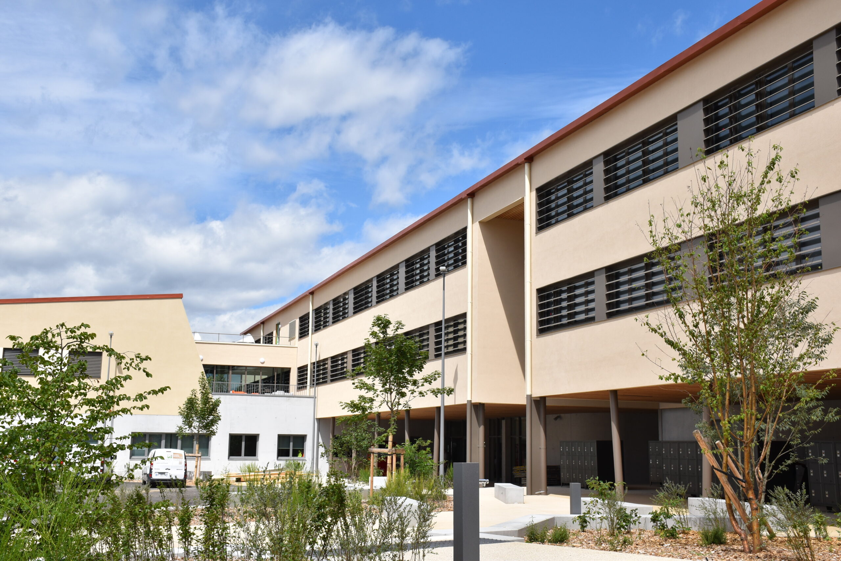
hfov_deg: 47.9
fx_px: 946
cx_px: 420
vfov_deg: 33.0
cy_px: 280
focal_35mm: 40
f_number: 11
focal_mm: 27
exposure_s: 1/500
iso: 200
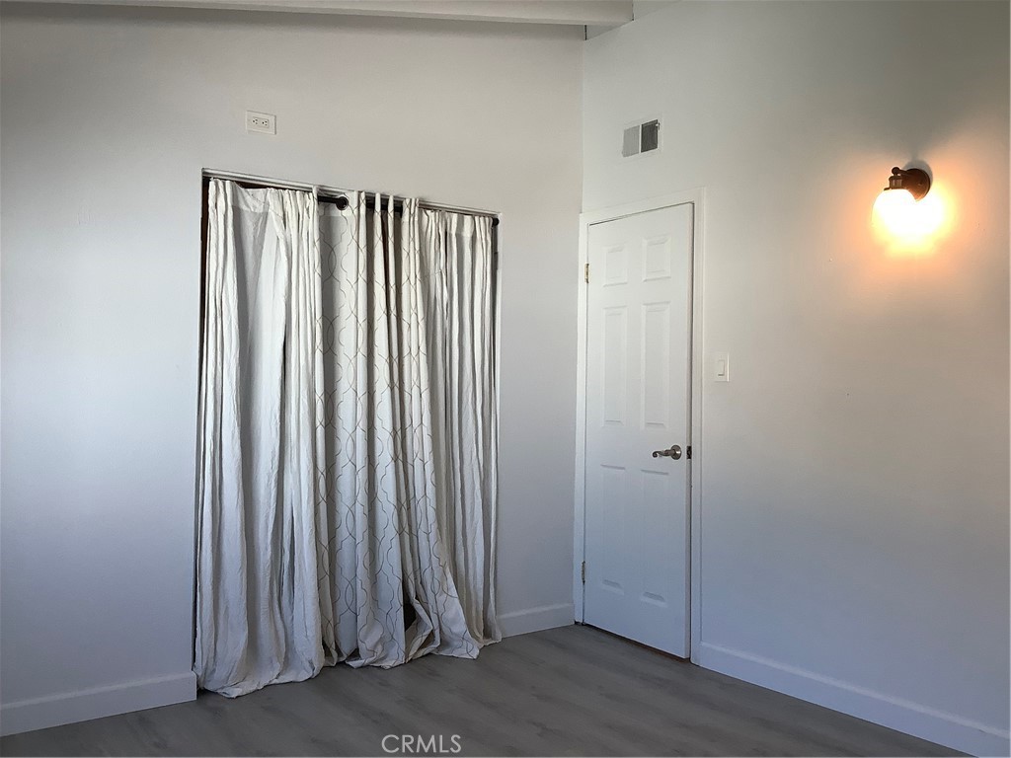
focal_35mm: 31
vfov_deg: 45.4
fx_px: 905
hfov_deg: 58.4
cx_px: 506
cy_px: 379
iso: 80
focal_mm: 3.3
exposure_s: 1/120
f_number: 2.4
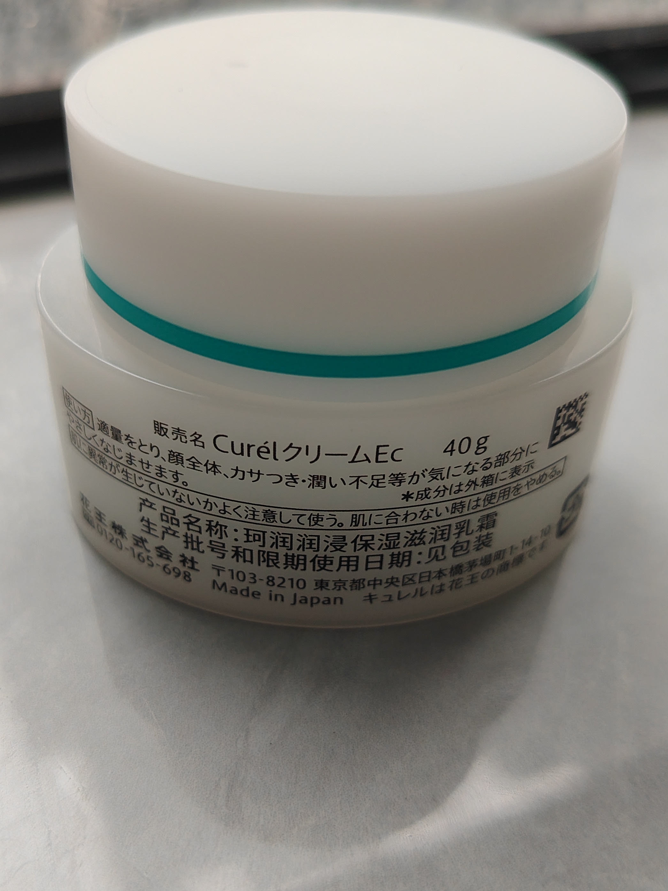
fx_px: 849
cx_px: 303
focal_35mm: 33
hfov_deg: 42.9
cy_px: 522
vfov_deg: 55.1
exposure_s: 1/100
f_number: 1.8
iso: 640
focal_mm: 5.25
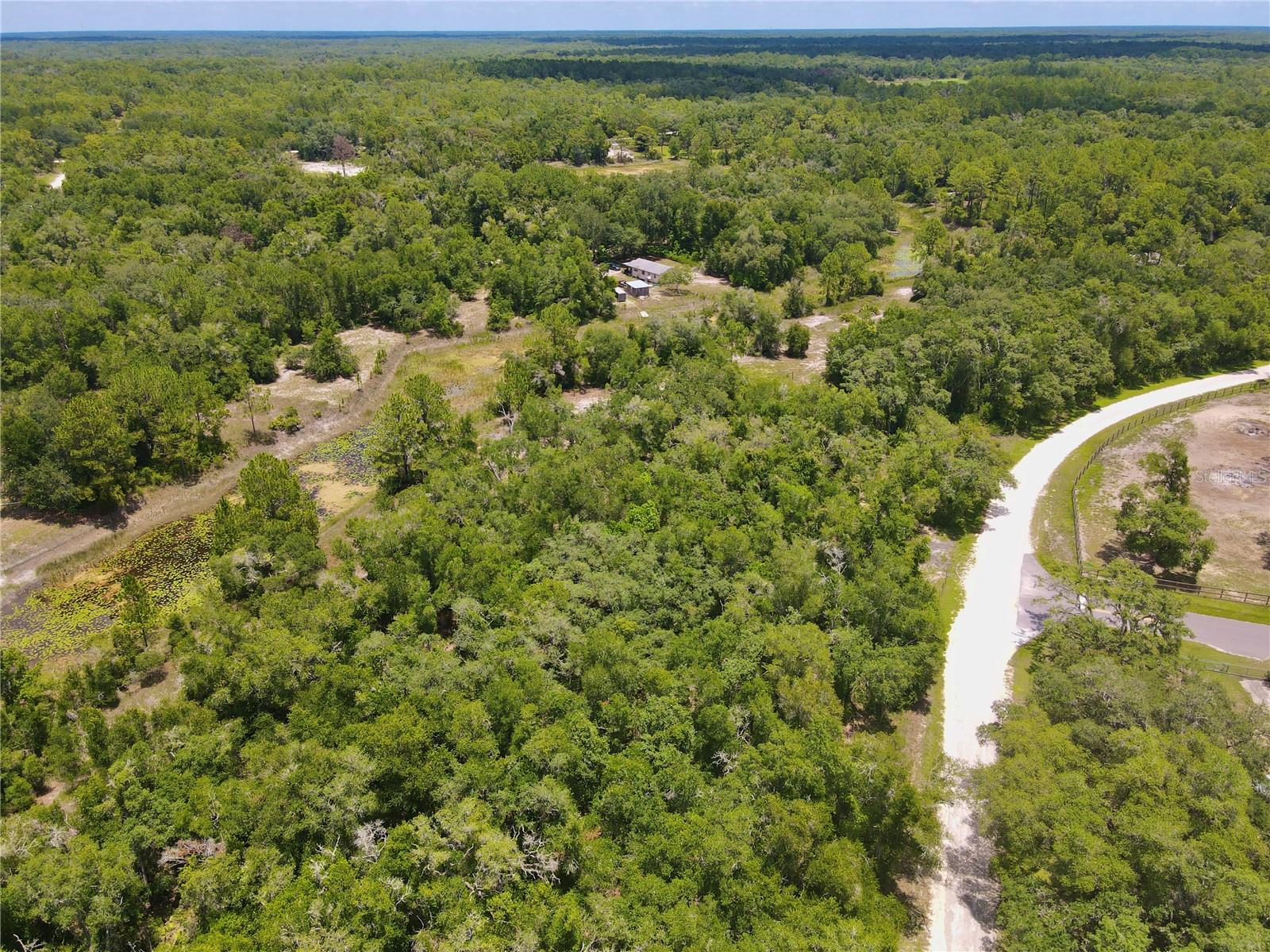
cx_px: 635
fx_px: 881
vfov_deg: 56.8
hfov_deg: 71.6
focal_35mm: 24
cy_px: 476
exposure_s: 1/400
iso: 100
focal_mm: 4.5
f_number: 2.8
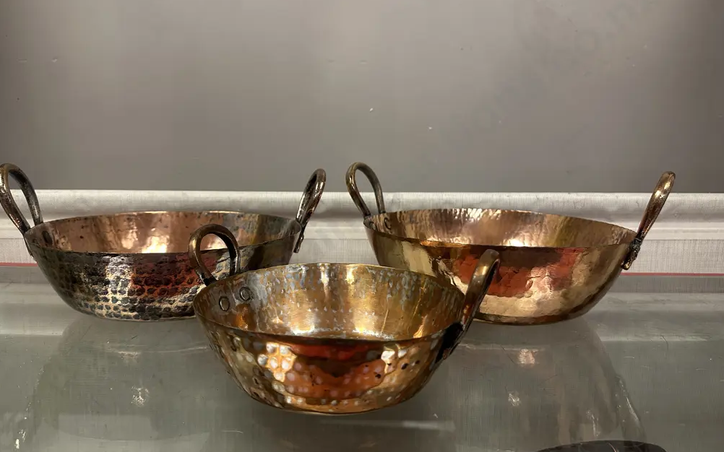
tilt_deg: -7.2
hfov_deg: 70.4
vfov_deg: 47.6
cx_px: 358
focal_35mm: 26
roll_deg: -0.6
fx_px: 513
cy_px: 214
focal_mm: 6.86
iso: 200
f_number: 1.78
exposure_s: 1/50
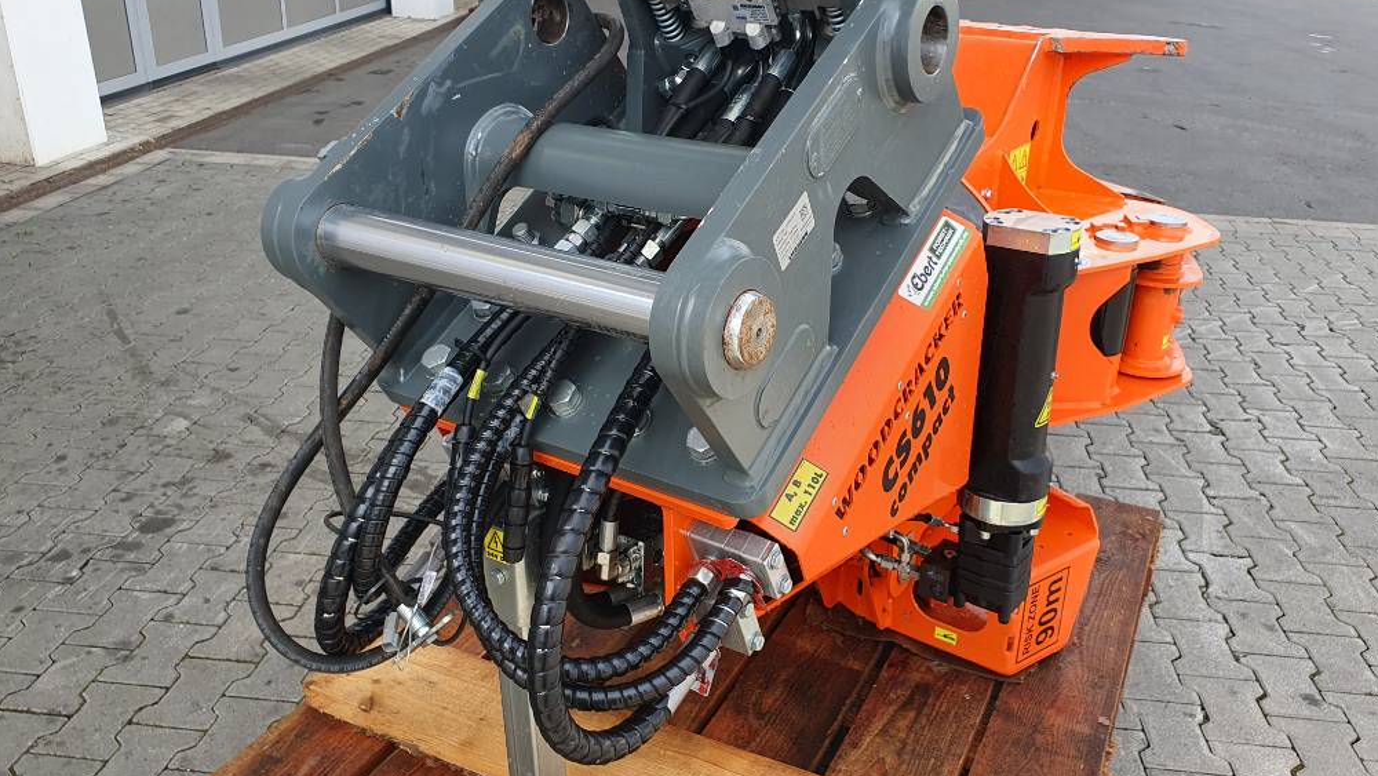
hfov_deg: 66.1
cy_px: 361
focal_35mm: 29
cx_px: 700
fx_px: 1060
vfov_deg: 40.2
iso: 50
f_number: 2.4
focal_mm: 4.32
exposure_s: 1/270
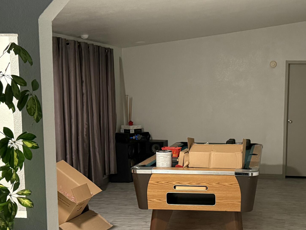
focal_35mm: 50
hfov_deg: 37.0
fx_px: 442
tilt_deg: -6.7
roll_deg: -0.1
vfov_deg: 29.0
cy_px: 145
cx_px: 239
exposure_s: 1/60
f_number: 1.78
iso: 640
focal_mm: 6.76
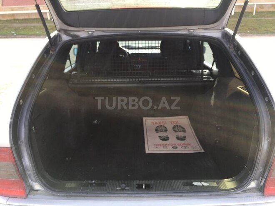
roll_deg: +1.1
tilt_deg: -16.7
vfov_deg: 48.2
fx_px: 230
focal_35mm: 29
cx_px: 138
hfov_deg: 61.7
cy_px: 103
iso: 25
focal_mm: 4.15
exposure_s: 1/176
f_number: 2.2
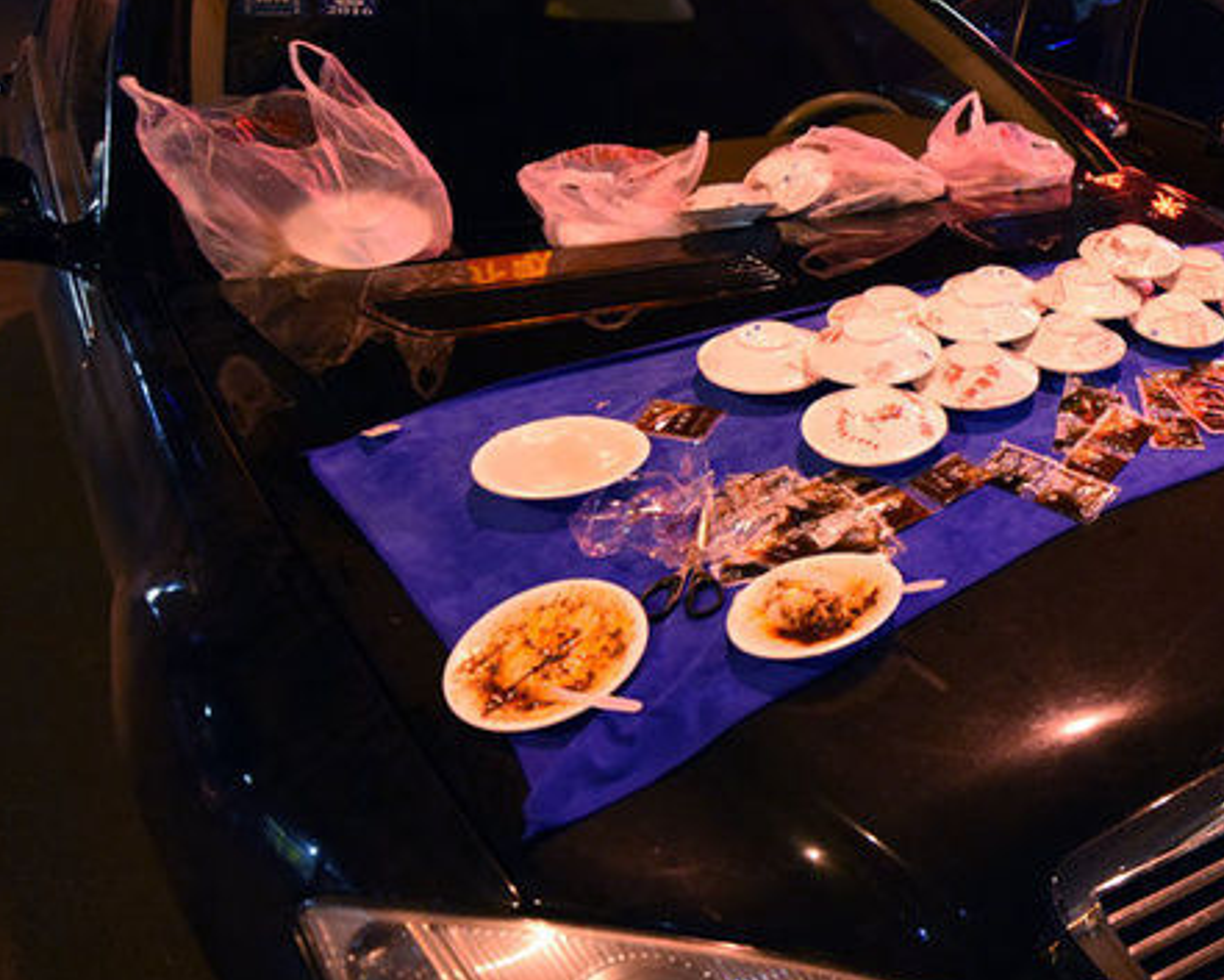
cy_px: 418
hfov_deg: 48.7
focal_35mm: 28
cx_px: 1271
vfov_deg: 51.4
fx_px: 1015
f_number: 2.8
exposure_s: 1/50
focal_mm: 14
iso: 3200
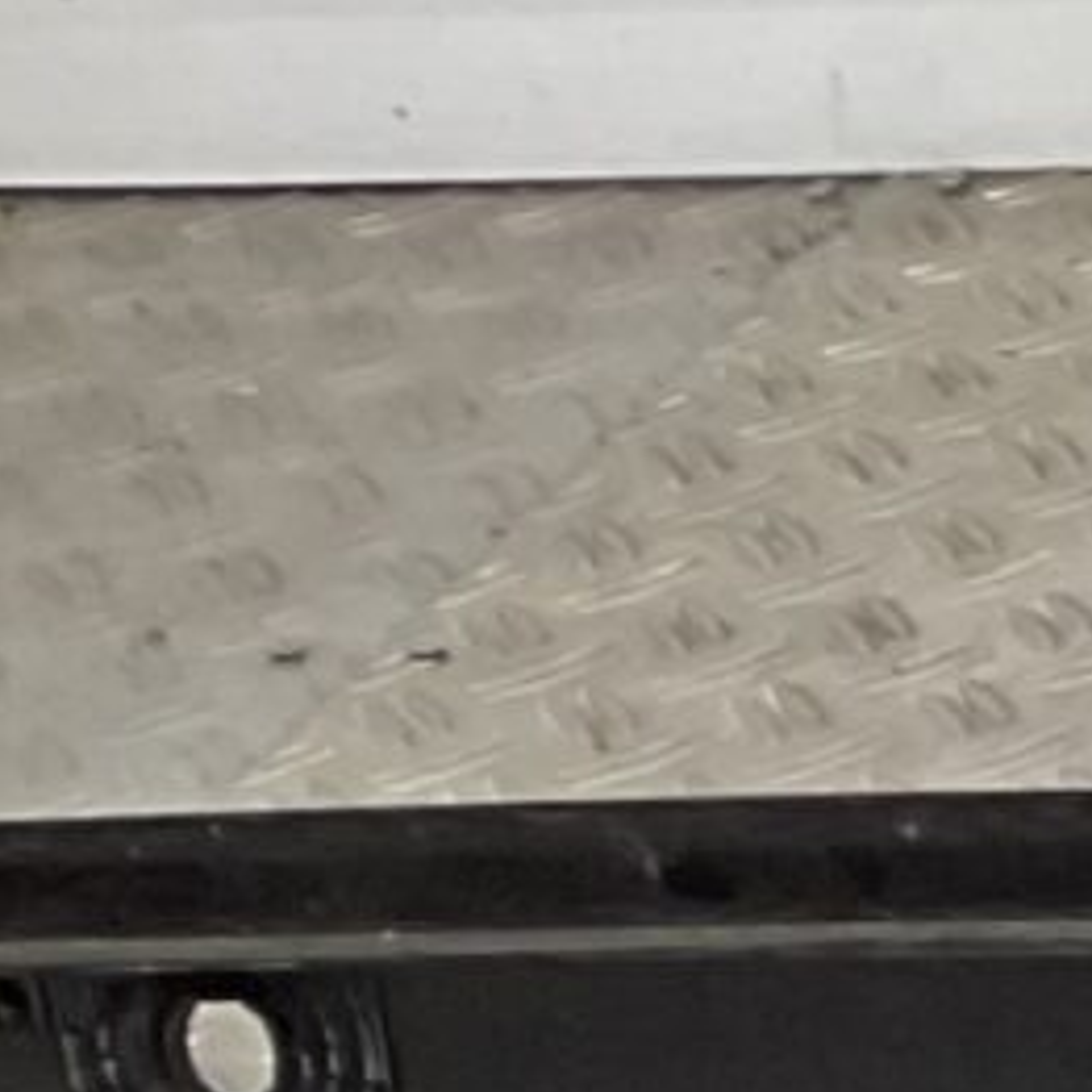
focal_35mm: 250
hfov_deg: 5.5
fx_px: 8923
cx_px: 5260
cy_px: 2847
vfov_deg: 6.6
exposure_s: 1/100
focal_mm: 3
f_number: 1.8
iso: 16
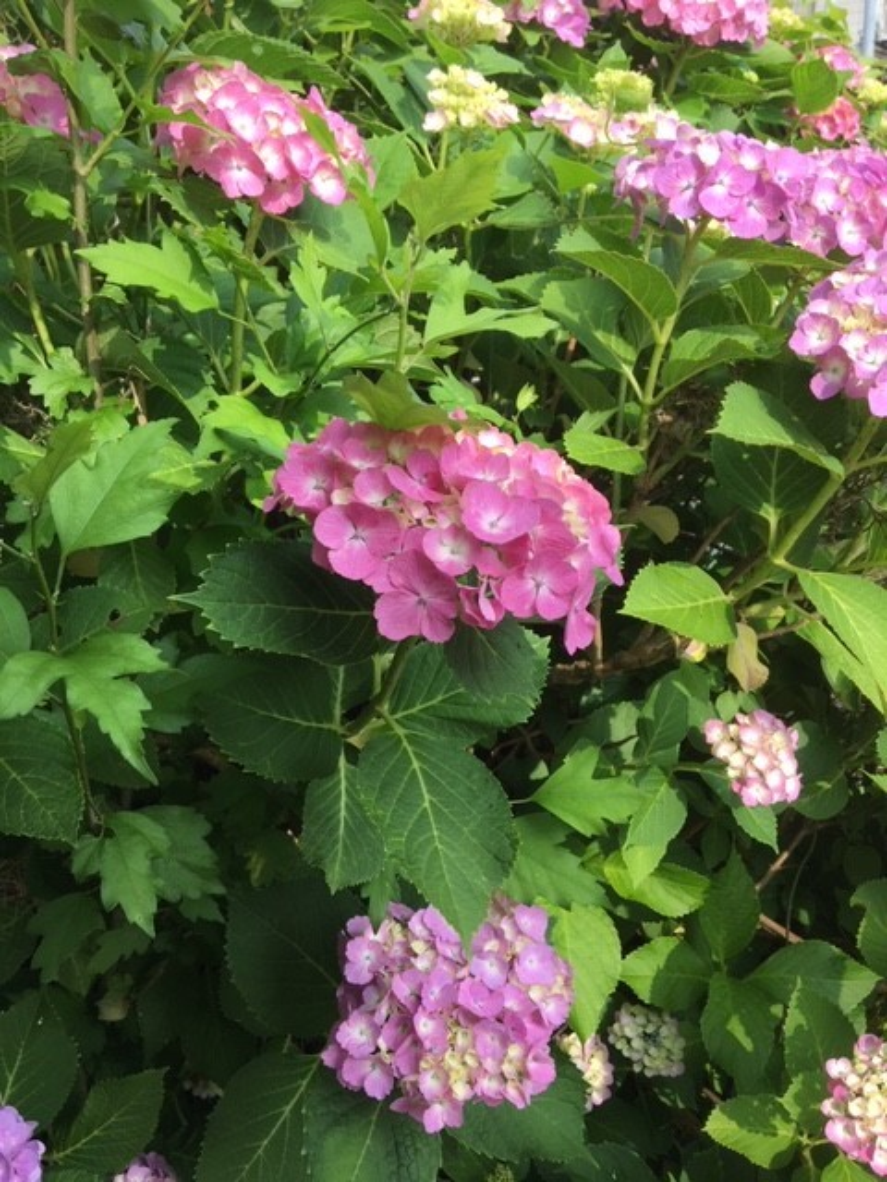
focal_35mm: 29
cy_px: 591
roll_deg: +1.9
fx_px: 991
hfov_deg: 48.2
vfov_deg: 61.7
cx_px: 444
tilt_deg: -22.7
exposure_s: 1/657
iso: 25
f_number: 2.2
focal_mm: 4.15
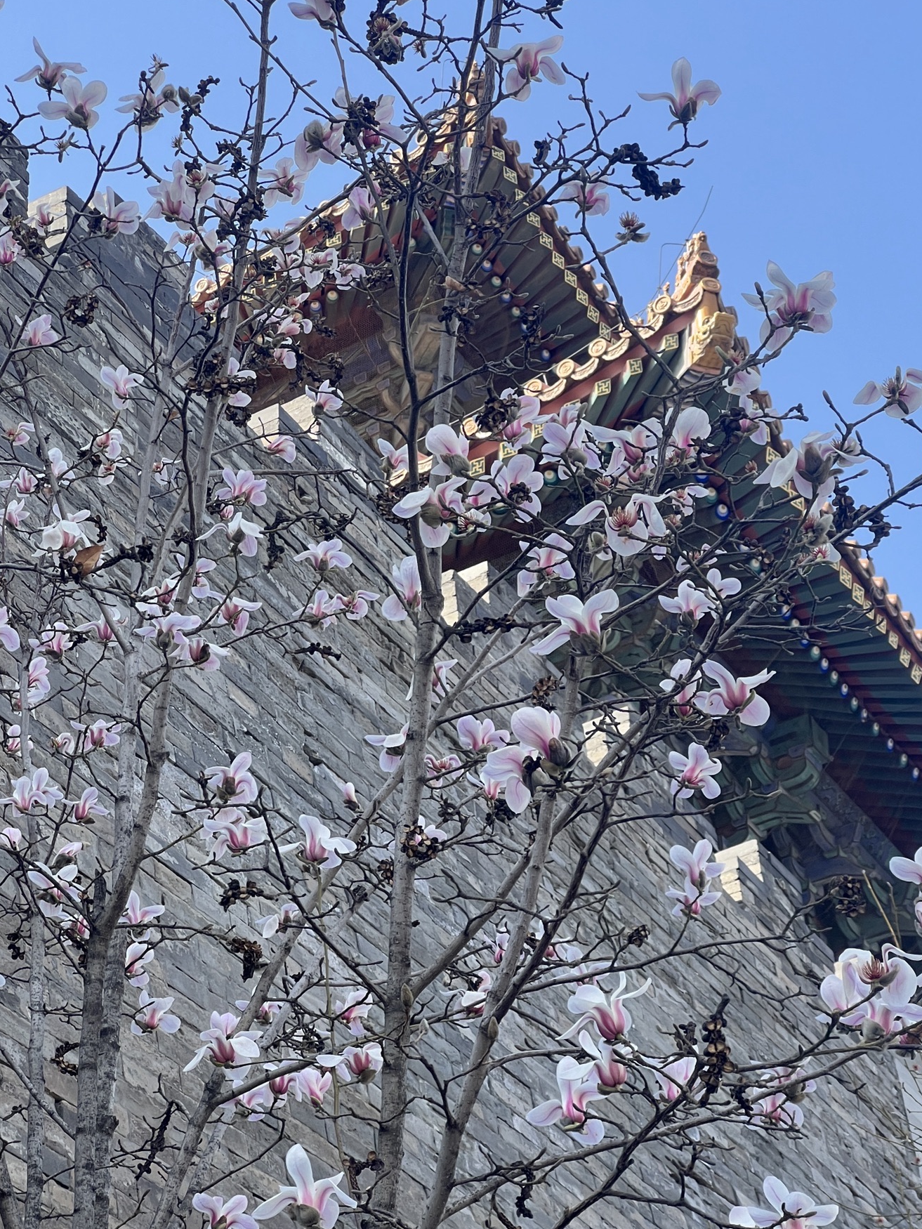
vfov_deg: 22.3
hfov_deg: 16.8
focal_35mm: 88
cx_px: 511
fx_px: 3124
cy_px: 631
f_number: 2.8
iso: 32
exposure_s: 1/184
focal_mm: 9
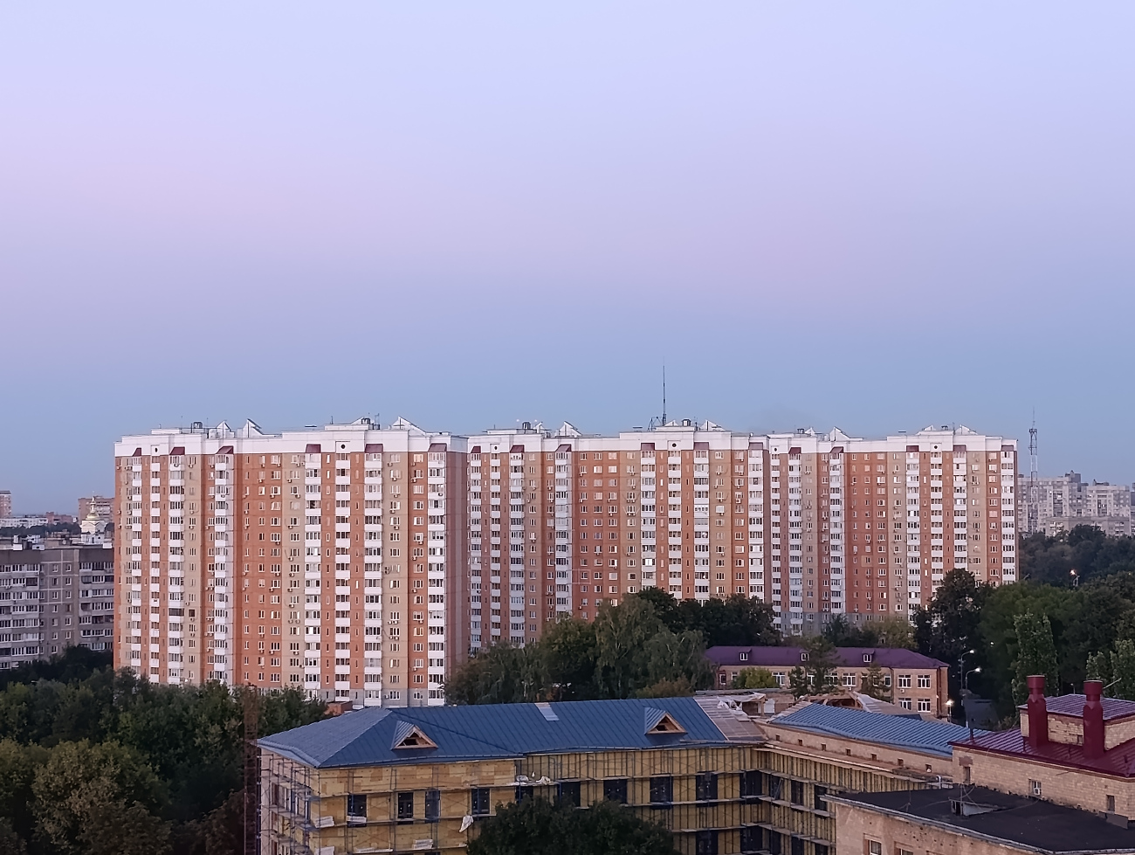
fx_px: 2299
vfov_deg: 21.1
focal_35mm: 70
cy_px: 428
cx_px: 568
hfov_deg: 27.7
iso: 800
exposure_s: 1/100
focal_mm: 6.11
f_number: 1.7
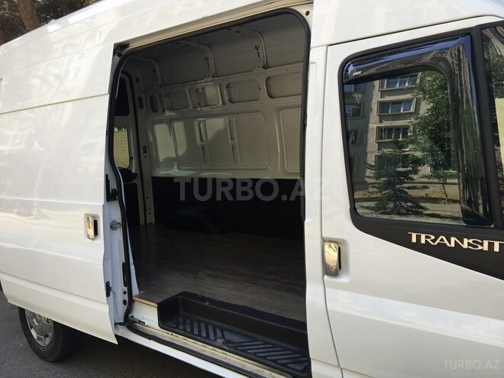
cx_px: 252
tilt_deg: -6.6
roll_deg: +4.8
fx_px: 422
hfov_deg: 61.7
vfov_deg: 48.2
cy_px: 189
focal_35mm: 29
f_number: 2.2
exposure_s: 1/184
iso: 25
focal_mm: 4.15
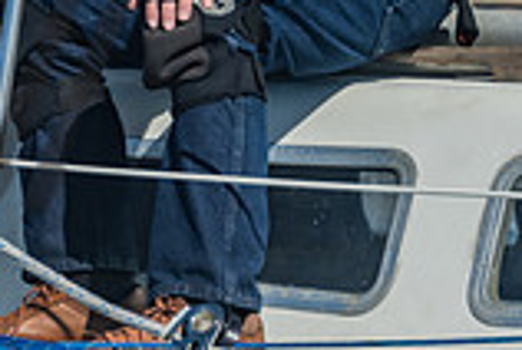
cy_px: -438
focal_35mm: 581
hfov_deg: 3.5
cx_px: -403
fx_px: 8440
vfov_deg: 2.4
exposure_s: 1/500
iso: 160
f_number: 6.3
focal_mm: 120
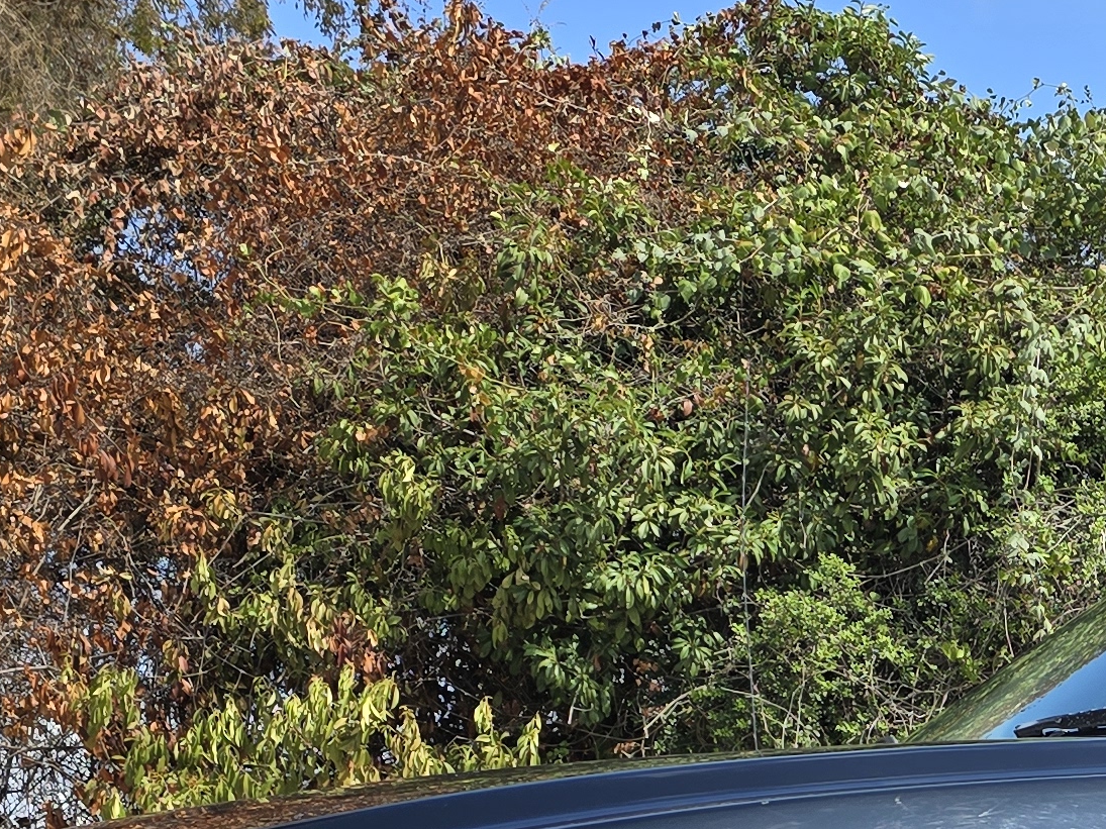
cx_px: 1379
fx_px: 2684
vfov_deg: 16.2
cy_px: 1200
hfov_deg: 21.4
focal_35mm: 84
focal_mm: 6.3
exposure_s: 1/475
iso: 12
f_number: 1.7
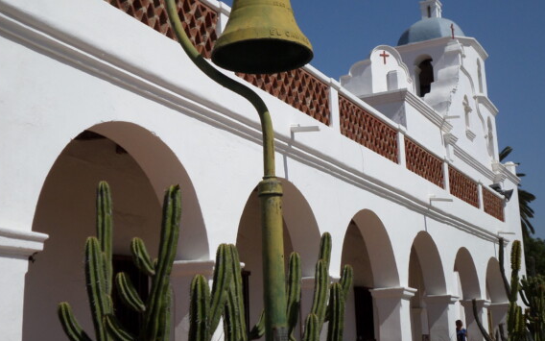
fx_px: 832
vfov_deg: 23.1
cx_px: 283
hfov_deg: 36.3
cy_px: 142
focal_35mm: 56
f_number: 3.9
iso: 80
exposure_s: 1/2000
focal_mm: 7.6
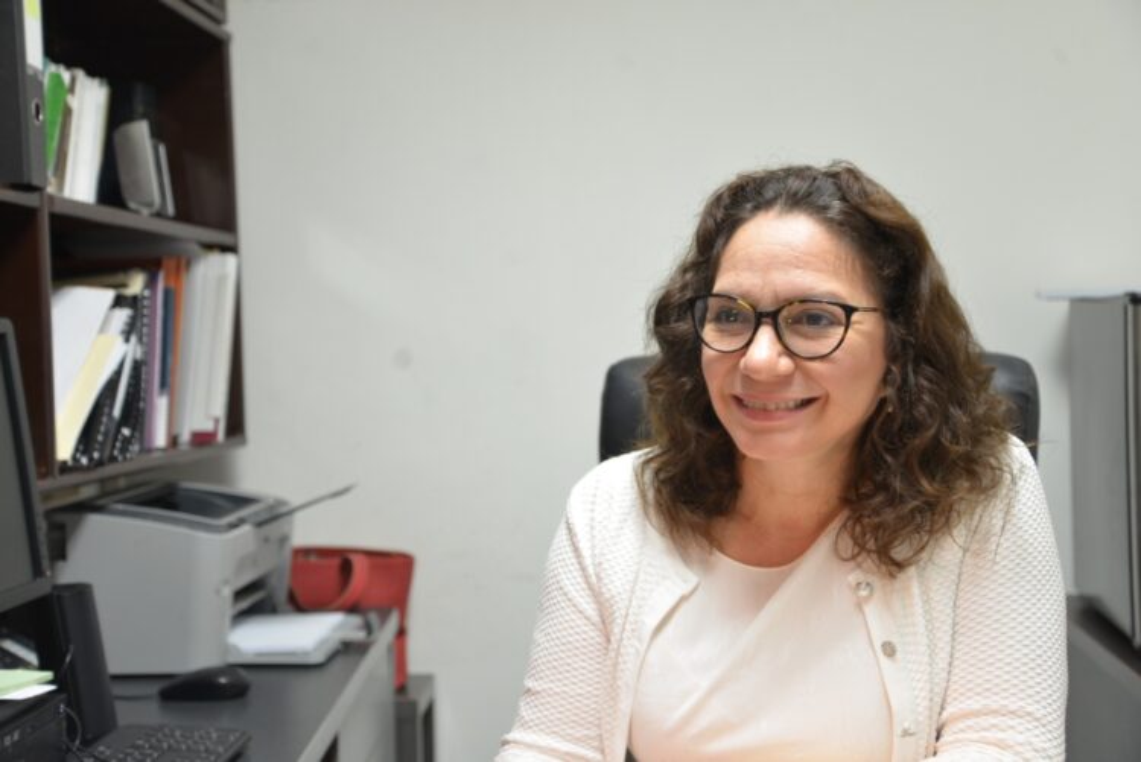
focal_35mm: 48
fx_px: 1522
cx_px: 570
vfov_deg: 28.1
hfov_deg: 41.1
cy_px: 381
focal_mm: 48
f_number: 4.2
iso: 800
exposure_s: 1/30
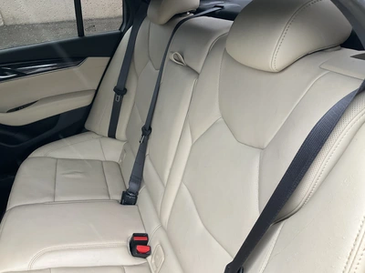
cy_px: 136
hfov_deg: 61.7
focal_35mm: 29
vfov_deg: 48.2
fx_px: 306
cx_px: 182
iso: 64
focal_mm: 3
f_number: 1.8
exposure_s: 1/122
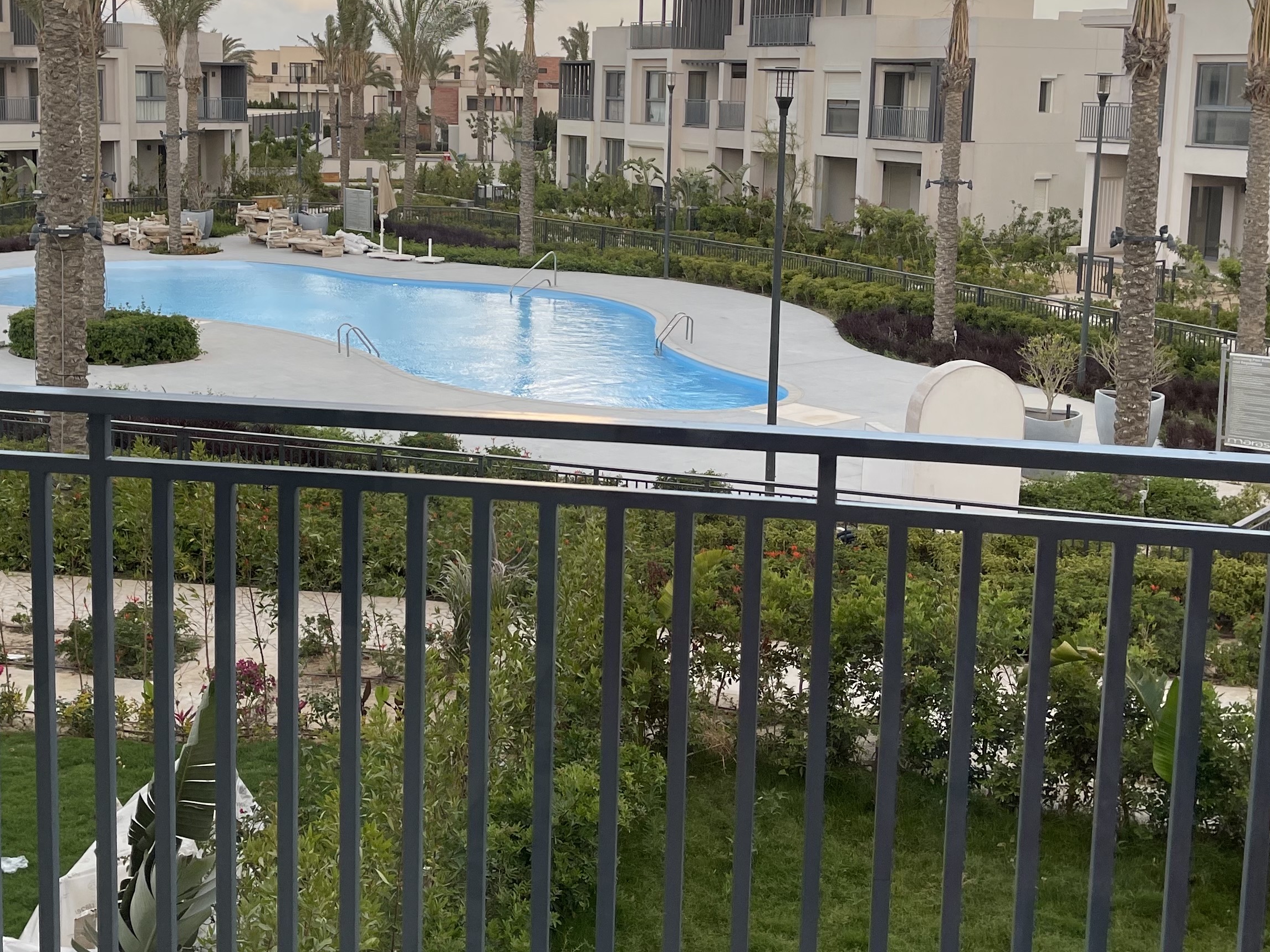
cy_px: 337
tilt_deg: -5.5
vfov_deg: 32.7
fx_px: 1614
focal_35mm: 44
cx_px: 514
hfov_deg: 42.8
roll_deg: -1.4
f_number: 1.6
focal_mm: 5.1
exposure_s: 1/321
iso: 32
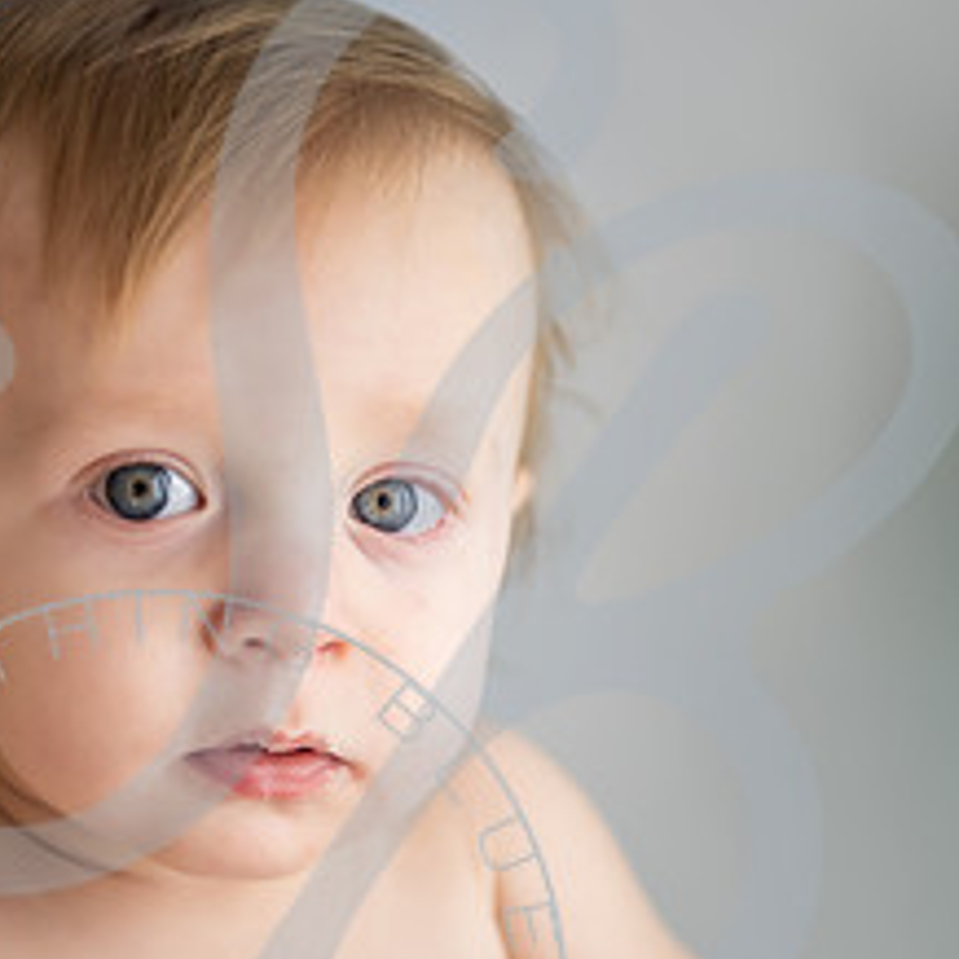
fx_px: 3855
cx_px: 356
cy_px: 664
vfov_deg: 14.1
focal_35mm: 123
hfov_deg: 14.2
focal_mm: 70
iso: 320
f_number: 2.8
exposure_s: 1/200
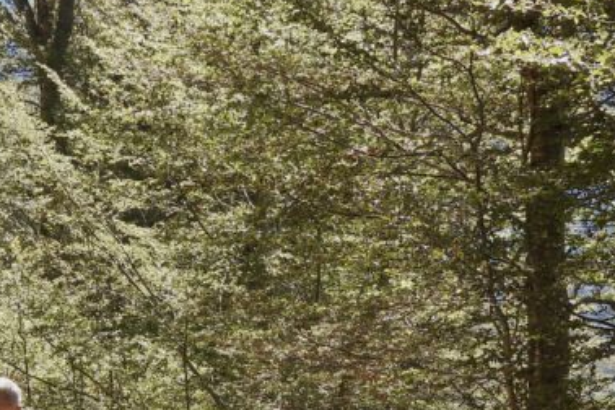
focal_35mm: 183
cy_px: 394
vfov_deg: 7.5
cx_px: 229
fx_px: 3126
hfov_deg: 11.2
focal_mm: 11.7
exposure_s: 1/320
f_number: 3.5
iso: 100
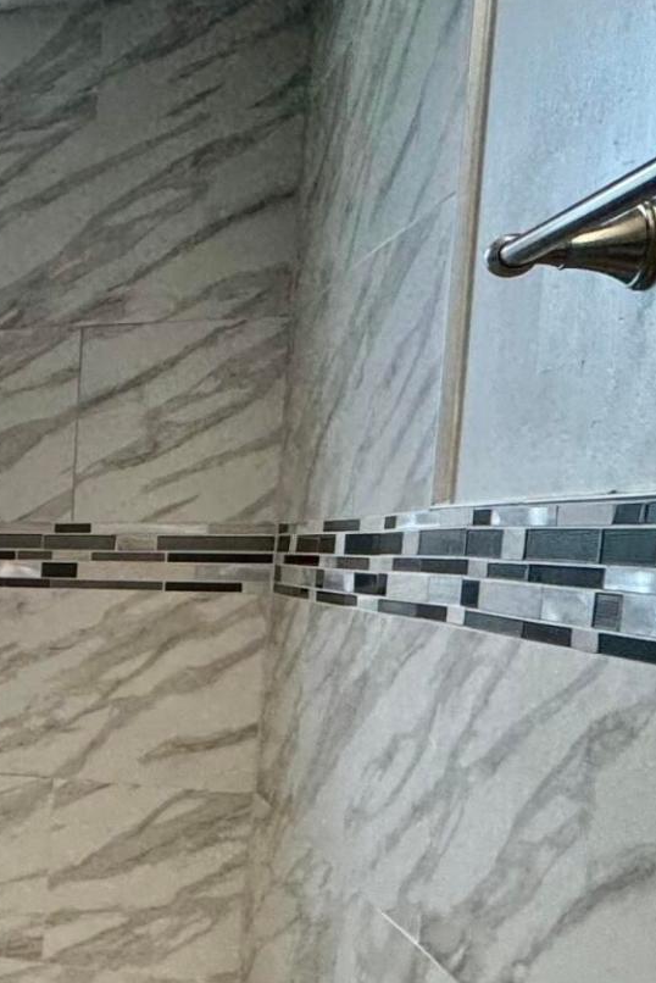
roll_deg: -0.5
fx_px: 1420
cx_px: -701
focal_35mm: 52
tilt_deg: -6.6
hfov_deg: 17.4
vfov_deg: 37.6
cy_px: 681
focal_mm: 2.22
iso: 40
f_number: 2.2
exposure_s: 1/158
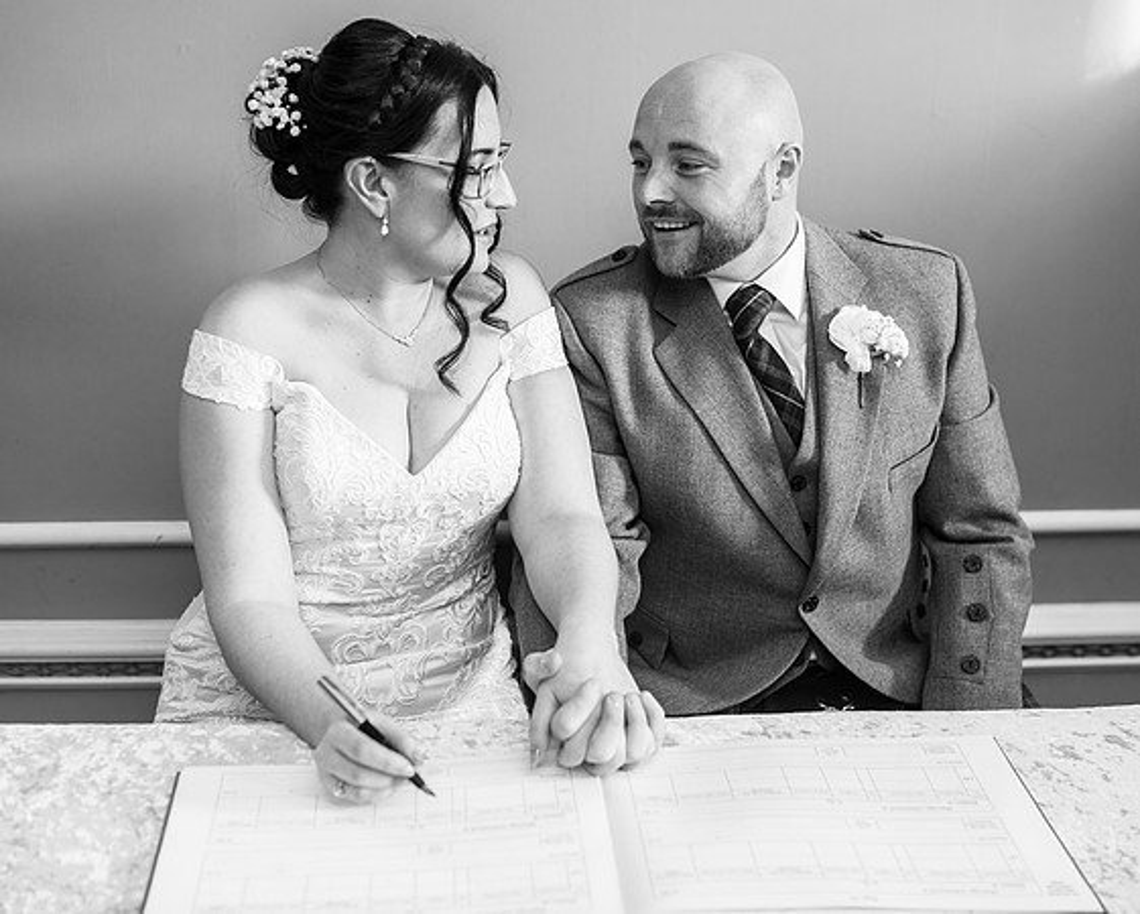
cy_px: 391
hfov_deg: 40.9
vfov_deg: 33.3
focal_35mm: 45
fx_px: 1528
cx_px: 526
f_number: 2.5
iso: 320
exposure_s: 1/100
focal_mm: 35
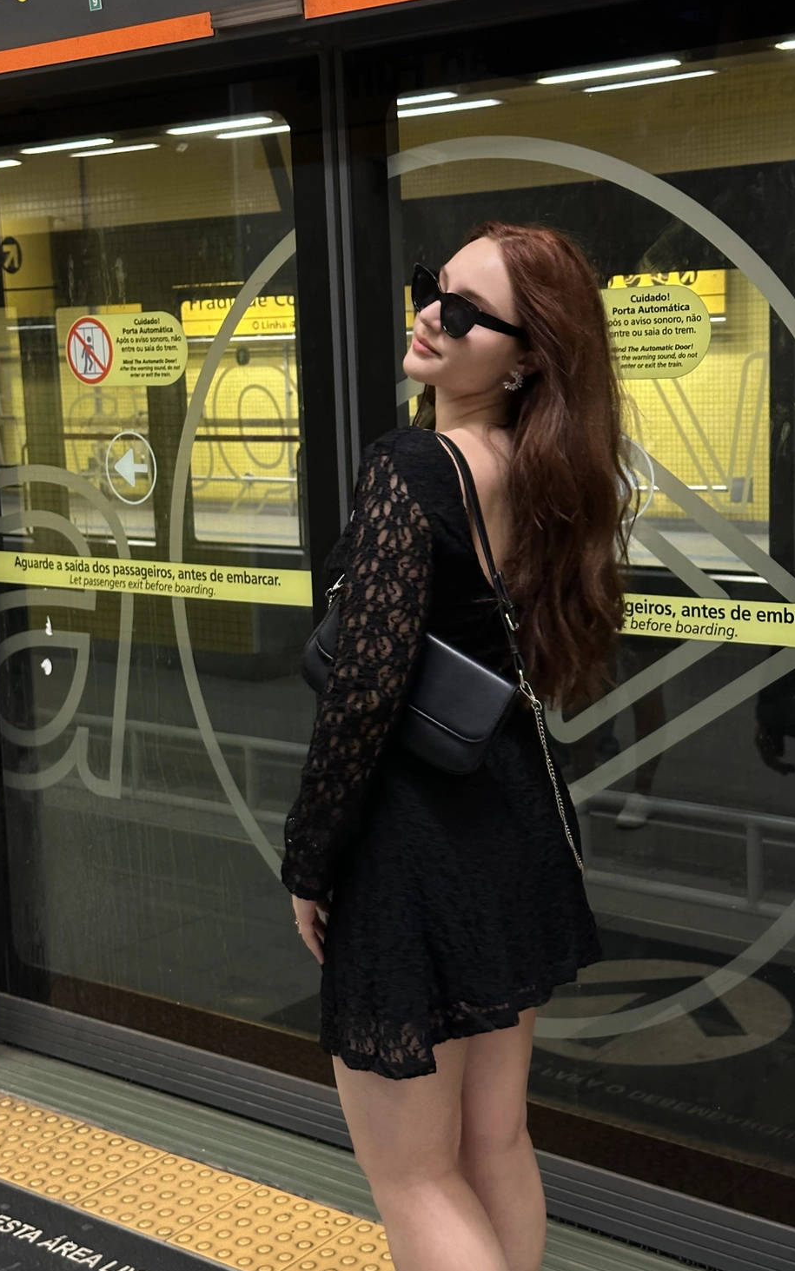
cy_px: 636
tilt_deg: -9.3
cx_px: 468
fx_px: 1767
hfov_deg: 25.3
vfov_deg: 39.6
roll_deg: +1.0
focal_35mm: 51
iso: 400
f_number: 1.78
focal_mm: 6.86
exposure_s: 1/40
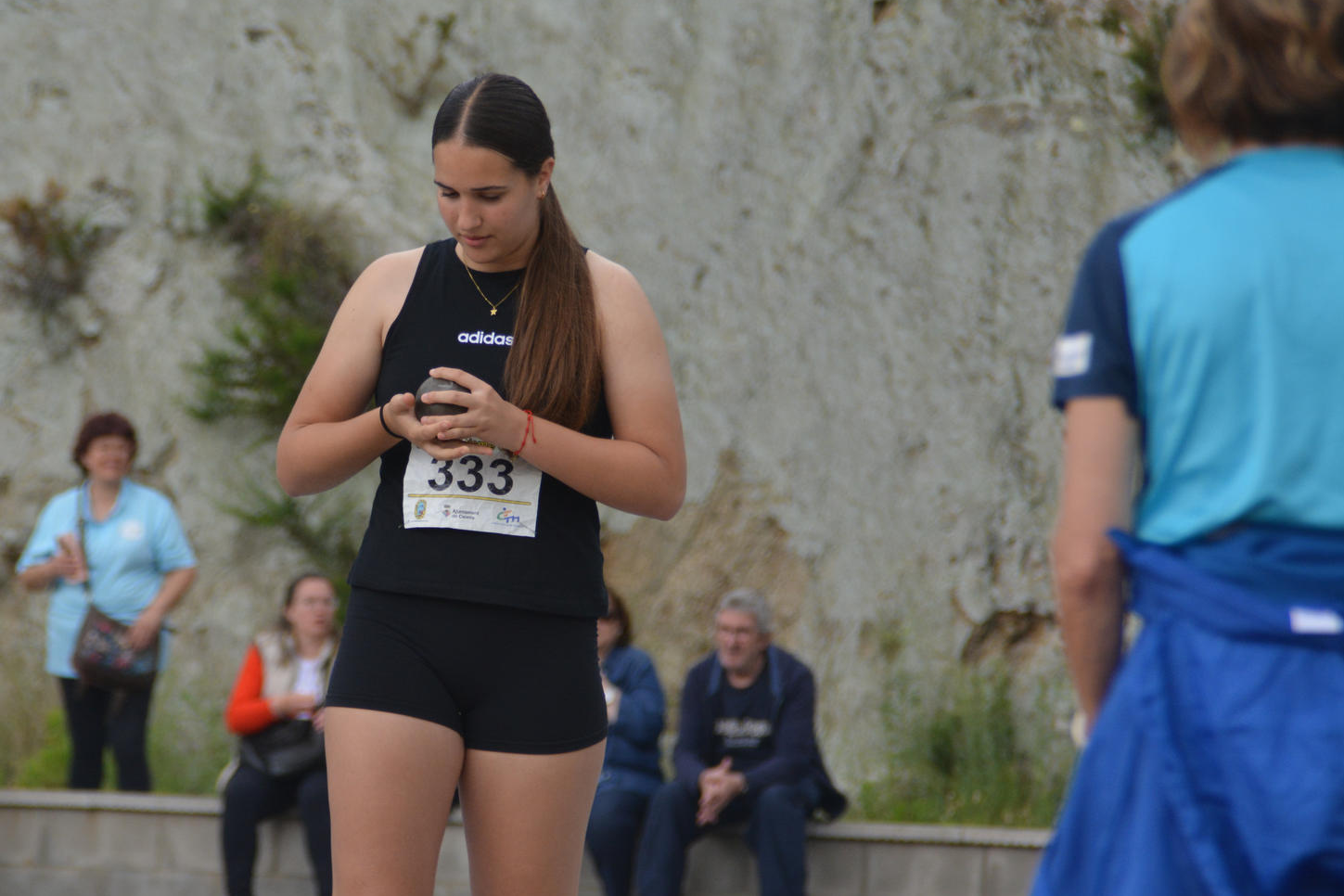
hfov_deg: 4.9
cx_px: 423
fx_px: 15828
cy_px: 465
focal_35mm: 424
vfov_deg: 3.2
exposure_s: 1/1000
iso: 560
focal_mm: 200
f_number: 6.3
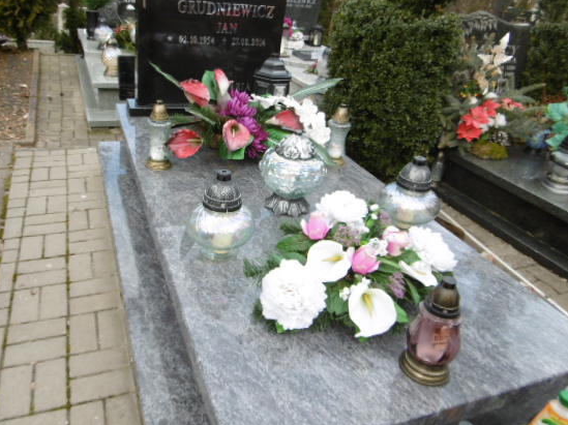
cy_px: 179
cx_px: 244
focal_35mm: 28
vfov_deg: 49.5
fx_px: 459
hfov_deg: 63.2
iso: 100
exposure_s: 1/200
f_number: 3.1
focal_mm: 4.3
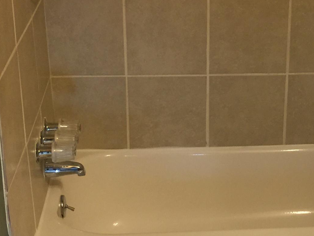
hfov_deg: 22.9
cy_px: 121
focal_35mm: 84
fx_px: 762
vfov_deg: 17.6
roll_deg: -1.9
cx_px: 262
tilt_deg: -23.9
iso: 100
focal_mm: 4.15
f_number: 2.2
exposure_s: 1/15
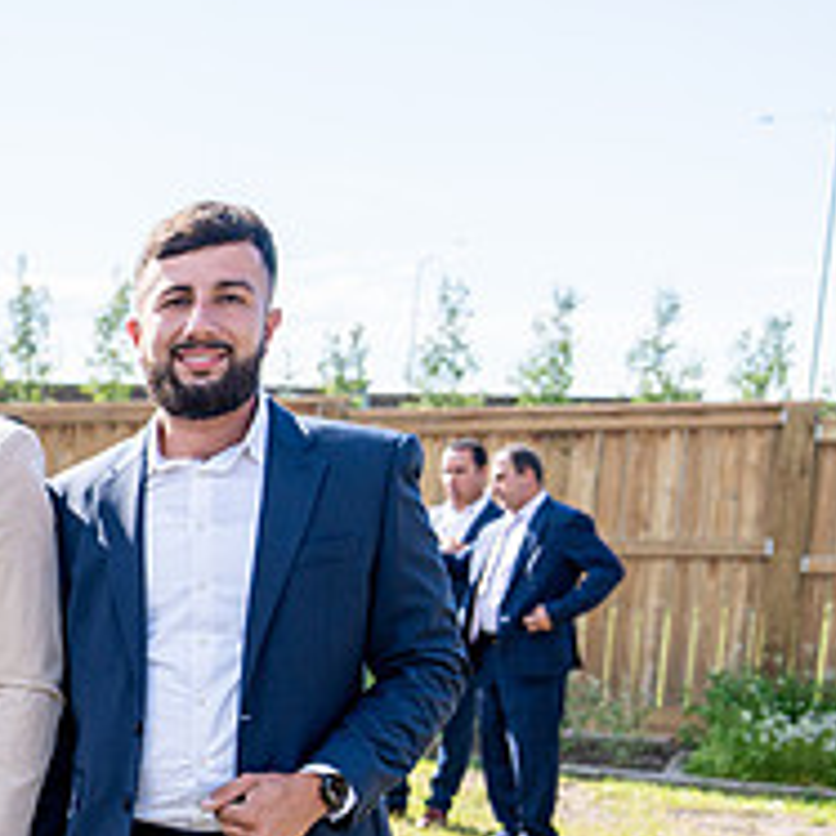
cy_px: 794
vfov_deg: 25.1
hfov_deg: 21.9
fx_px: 1803
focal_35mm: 66
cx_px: -398
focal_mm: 25
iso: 250
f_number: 2.8
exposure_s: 1/2000
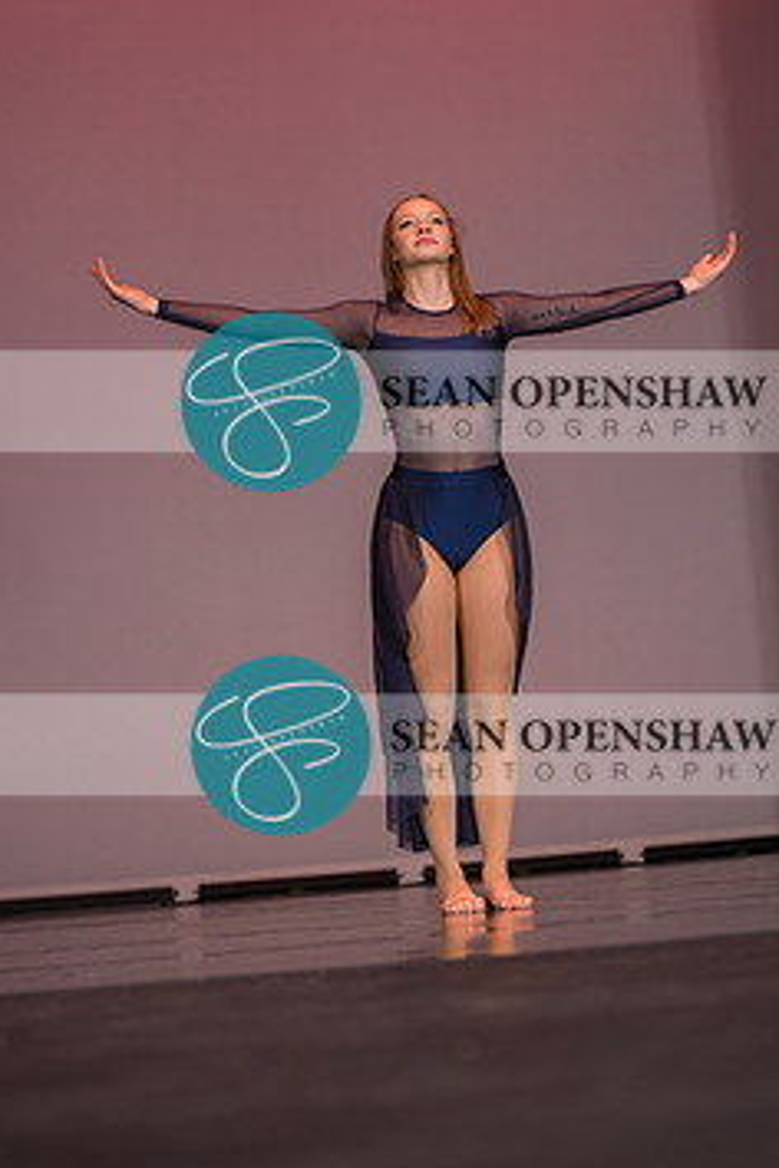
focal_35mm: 89
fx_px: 2889
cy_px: 551
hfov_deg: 15.3
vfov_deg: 22.9
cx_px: 482
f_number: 2.8
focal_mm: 70
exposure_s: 1/500
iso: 400
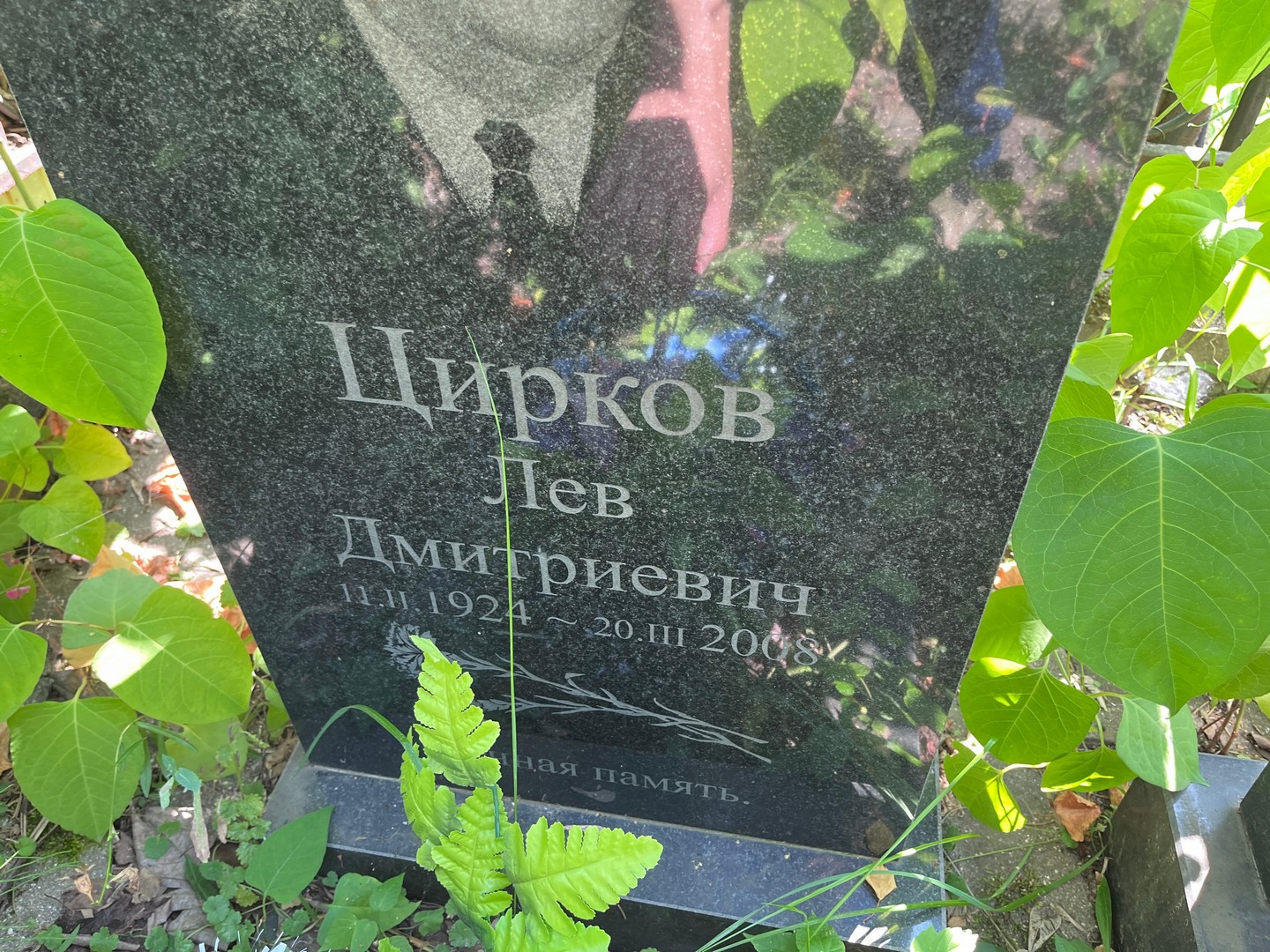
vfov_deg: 53.1
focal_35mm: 26
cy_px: 476
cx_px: 635
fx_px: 954
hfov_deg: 67.3
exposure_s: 1/121
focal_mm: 5.1
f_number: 1.6
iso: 100
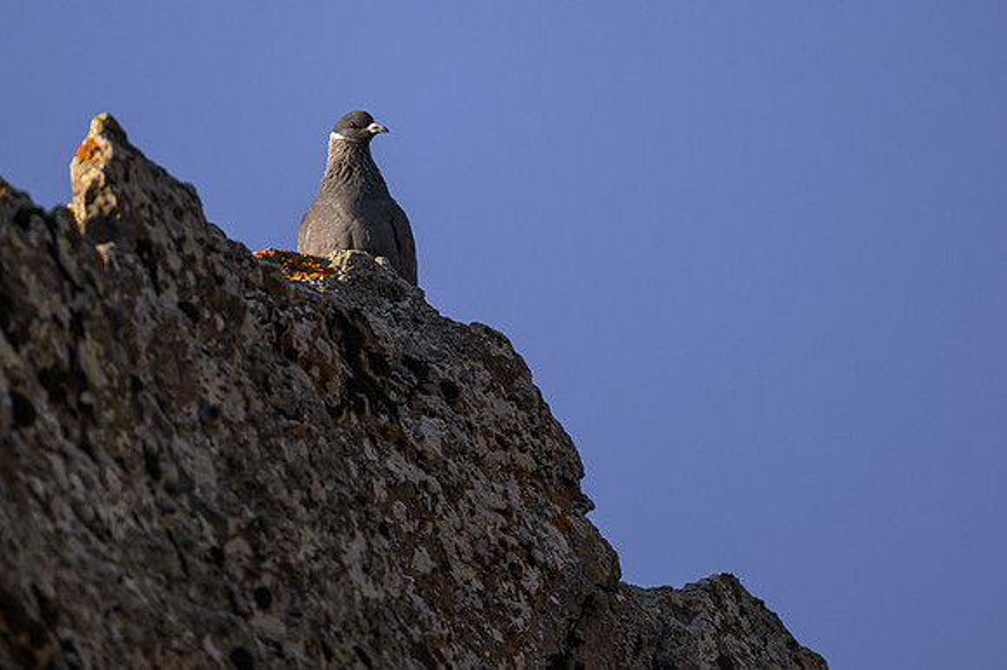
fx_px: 28536
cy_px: 117
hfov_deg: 2.0
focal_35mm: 1021
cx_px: 374
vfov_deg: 1.3
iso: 1400
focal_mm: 560
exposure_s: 1/1600
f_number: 4
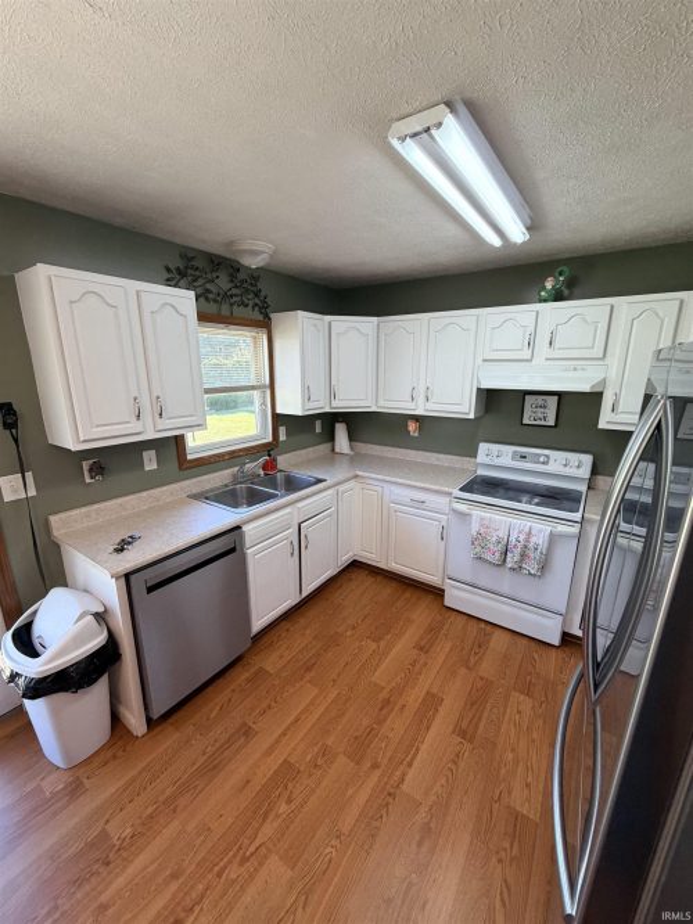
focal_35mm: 14
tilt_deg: -15.1
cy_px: 462
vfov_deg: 102.1
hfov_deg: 85.7
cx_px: 346
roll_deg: +0.1
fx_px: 374
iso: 250
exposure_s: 1/120
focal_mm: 2.22
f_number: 2.2
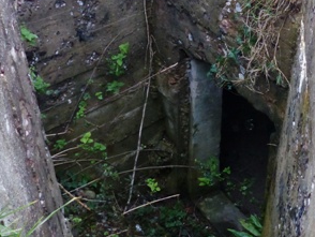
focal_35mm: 74
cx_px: 193
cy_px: 70
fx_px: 674
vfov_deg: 19.8
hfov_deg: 26.2
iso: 400
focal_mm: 5.9
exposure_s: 1/25
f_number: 2.8
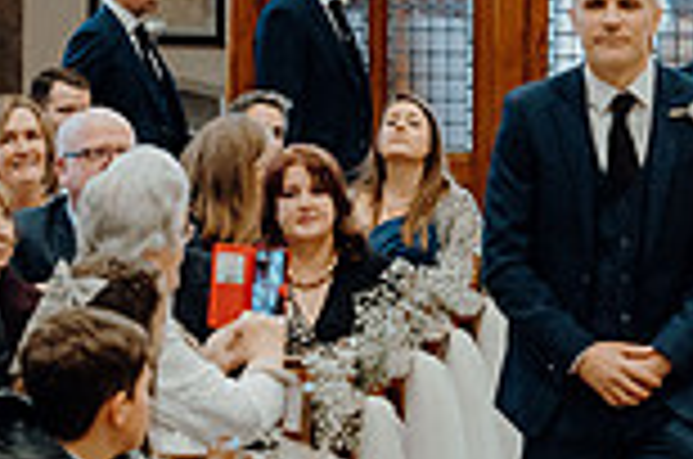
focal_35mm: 219
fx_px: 4207
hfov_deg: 9.4
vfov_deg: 6.2
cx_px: 608
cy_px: 268
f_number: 3.5
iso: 3200
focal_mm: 58
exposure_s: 1/160
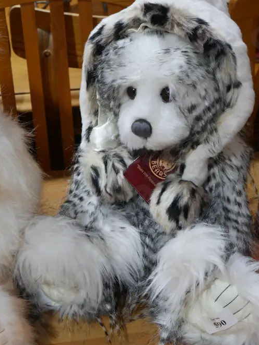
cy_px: 171
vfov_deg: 31.2
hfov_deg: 23.6
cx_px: 163
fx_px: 618
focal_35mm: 62
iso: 320
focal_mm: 20
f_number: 4.5
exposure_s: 1/60
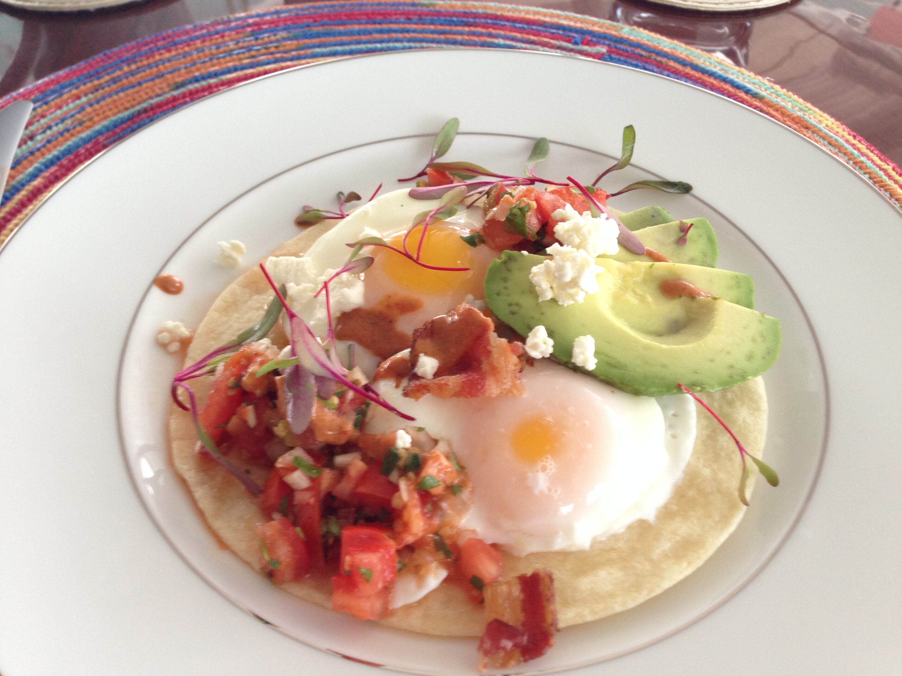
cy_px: 338
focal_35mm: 33
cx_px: 451
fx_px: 860
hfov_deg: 55.4
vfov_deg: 42.9
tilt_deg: -49.7
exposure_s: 1/20
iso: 100
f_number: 2.4
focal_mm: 4.12
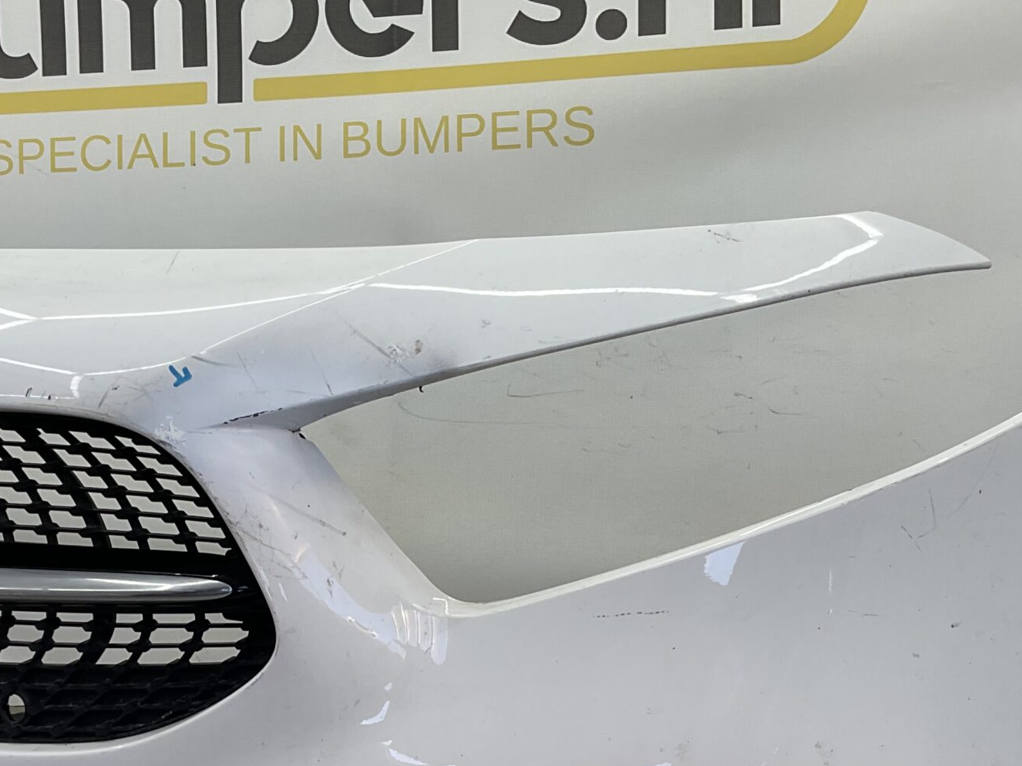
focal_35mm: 56
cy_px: 589
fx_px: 1653
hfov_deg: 34.0
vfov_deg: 25.7
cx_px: 336
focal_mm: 3
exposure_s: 1/139
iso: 16
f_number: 1.8
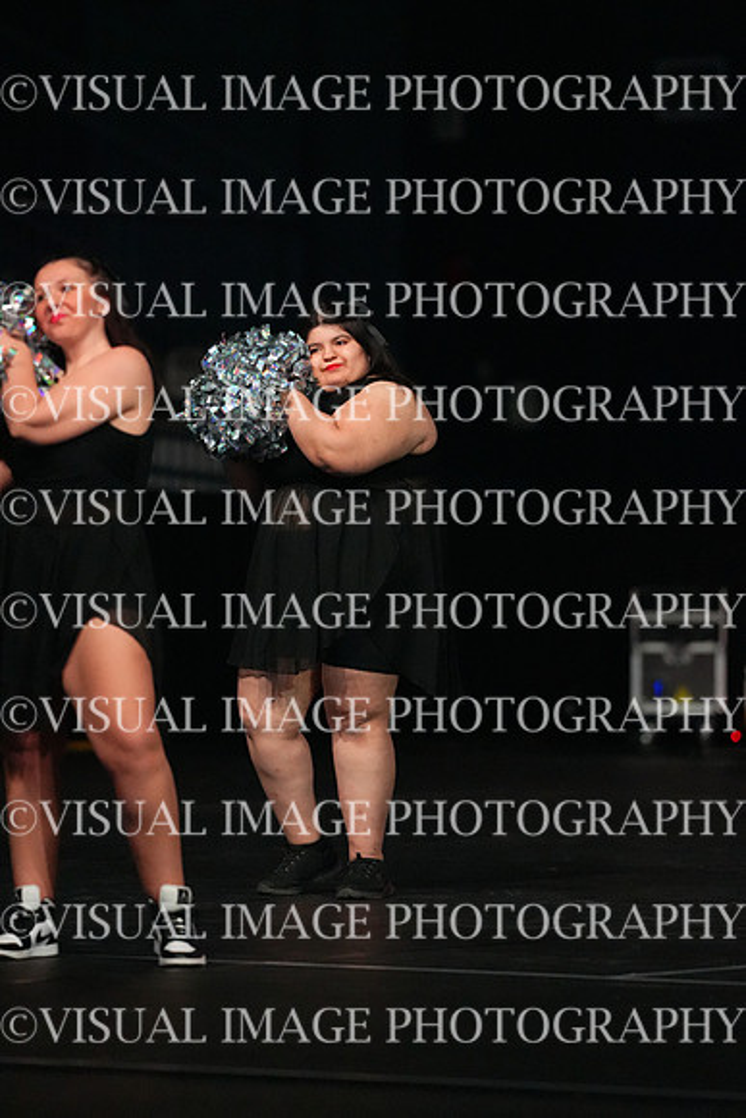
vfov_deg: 6.9
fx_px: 9319
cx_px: 373
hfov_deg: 4.6
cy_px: 559
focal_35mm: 300
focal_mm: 300
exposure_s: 1/1250
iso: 16000
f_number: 3.5
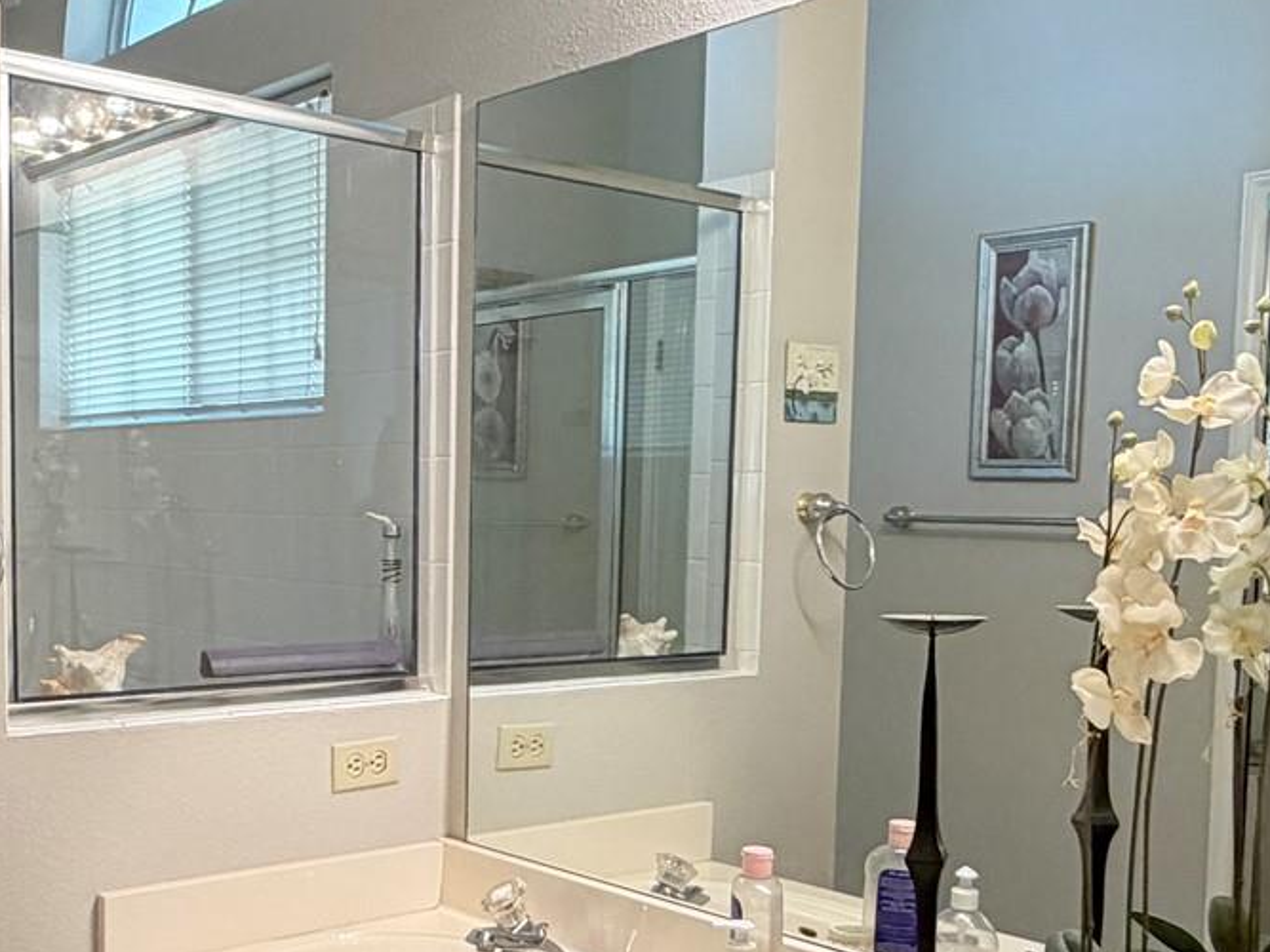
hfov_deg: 43.5
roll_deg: -0.3
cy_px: 625
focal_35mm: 43
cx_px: 482
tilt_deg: -4.9
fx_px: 1577
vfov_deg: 33.3
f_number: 2.2
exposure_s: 1/120
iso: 250
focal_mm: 2.22
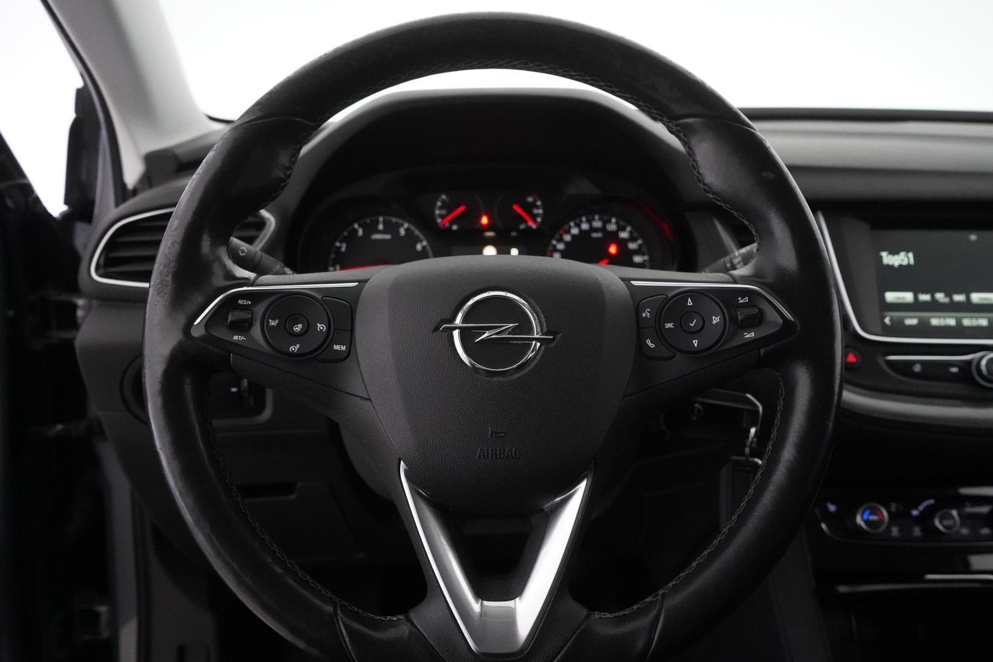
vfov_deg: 46.4
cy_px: 331
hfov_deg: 65.5
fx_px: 772
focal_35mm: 28
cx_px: 496
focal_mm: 28
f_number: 6.3
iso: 12800
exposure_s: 1/60
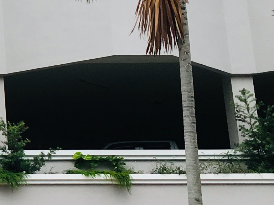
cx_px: -259
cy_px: 63
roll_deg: +0.4
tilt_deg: +15.6
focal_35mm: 152
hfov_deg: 11.7
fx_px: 1203
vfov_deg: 9.8
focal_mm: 4.15
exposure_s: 1/712
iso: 25
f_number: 2.2
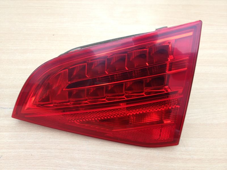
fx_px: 230
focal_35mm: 35
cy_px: 85
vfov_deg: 40.7
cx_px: 114
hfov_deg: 52.6
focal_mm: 4.28
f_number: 2.4
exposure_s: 1/128
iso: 50
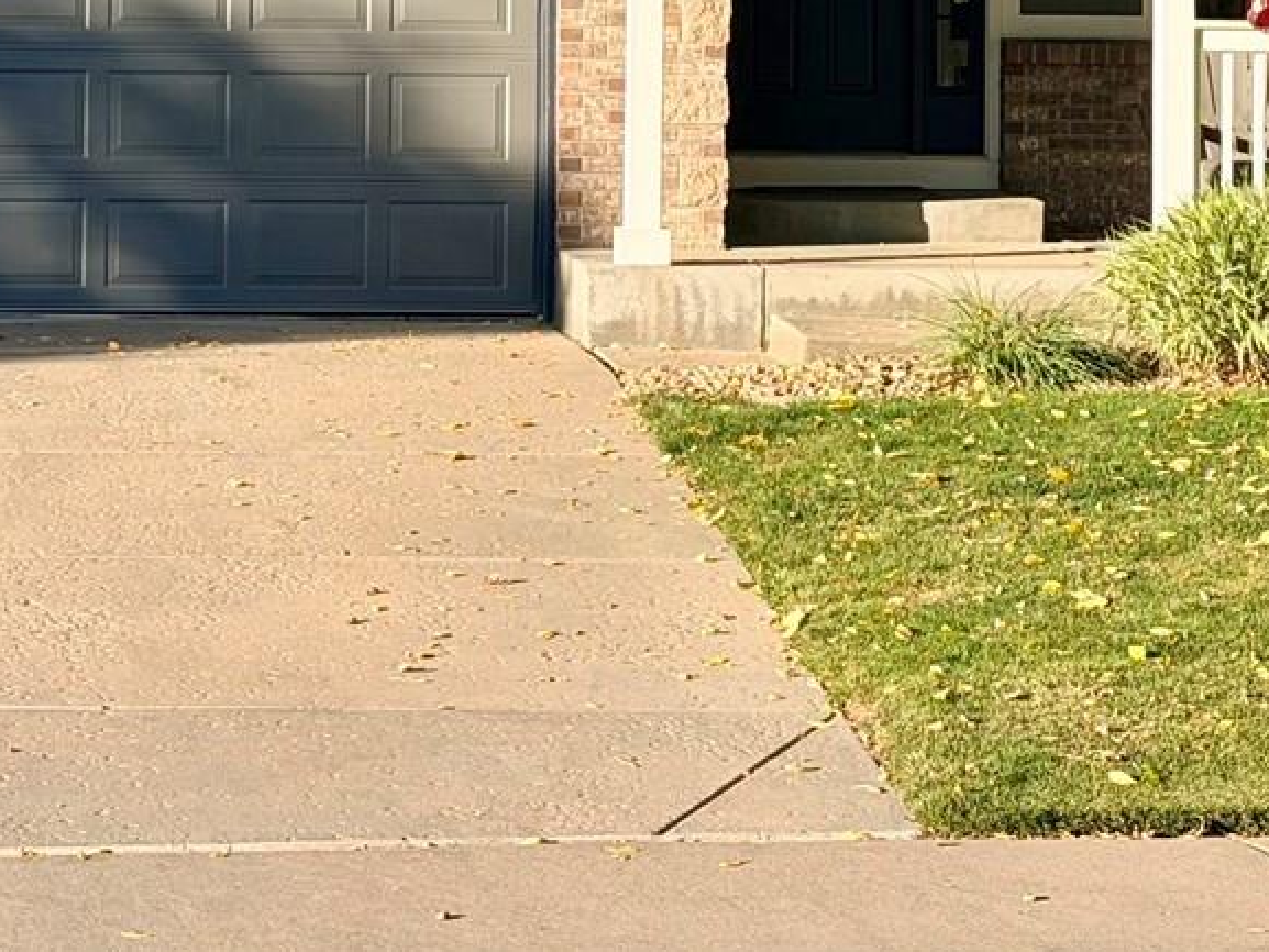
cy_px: -128
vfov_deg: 11.0
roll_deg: -0.1
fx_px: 4877
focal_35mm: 133
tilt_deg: +2.1
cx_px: 614
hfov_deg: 14.8
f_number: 1.78
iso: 64
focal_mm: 6.76
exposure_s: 1/3378
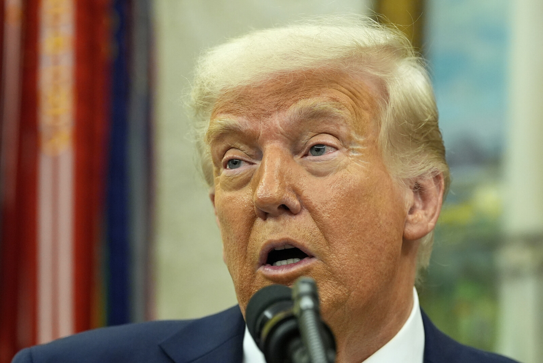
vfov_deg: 5.8
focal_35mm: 238
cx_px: 272
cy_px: 182
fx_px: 3593
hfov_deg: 8.6
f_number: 3.5
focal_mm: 159
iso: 2500
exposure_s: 1/500
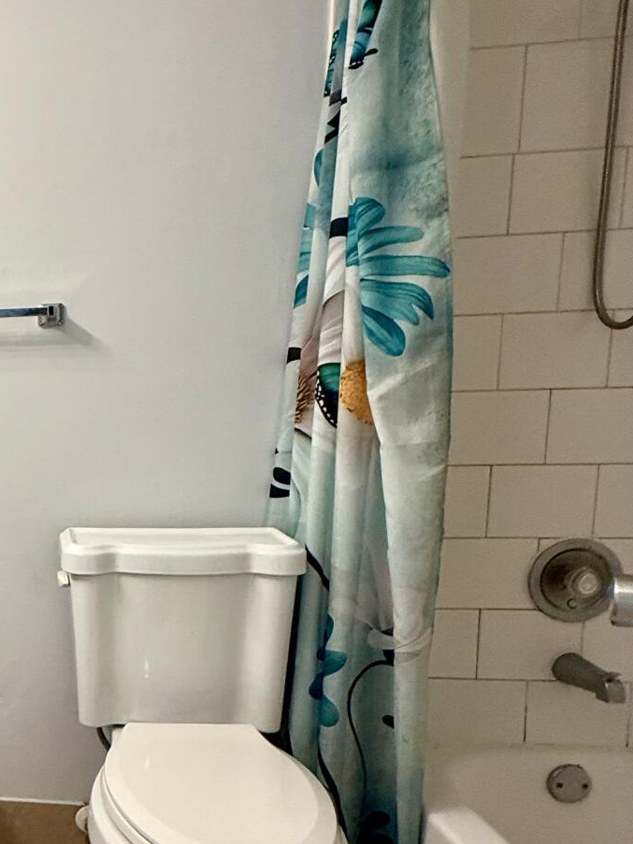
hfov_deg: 37.8
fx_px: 756
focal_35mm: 31
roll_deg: +1.4
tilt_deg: -7.2
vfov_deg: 57.7
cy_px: 525
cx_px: -65
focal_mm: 2.22
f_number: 2.2
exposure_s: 1/120
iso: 250
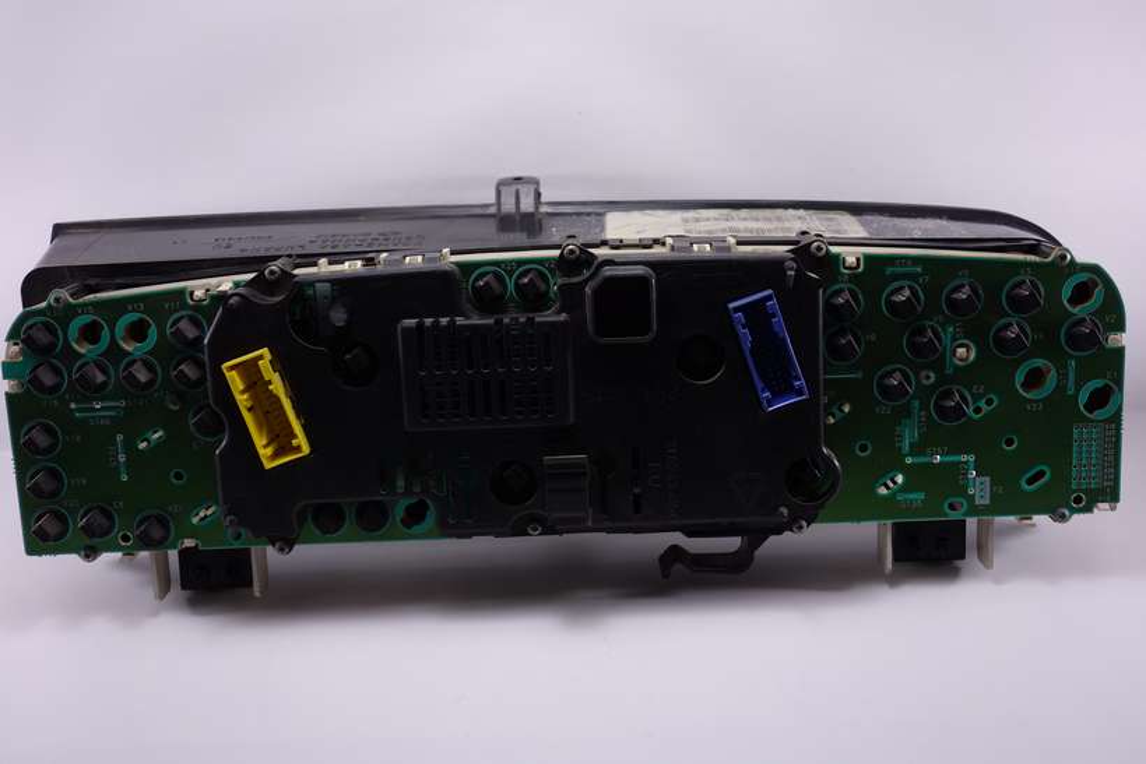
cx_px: 573
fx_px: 1433
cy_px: 382
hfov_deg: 43.6
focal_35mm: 45
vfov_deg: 29.9
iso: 125
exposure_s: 1/60
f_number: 3.2
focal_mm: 16.78
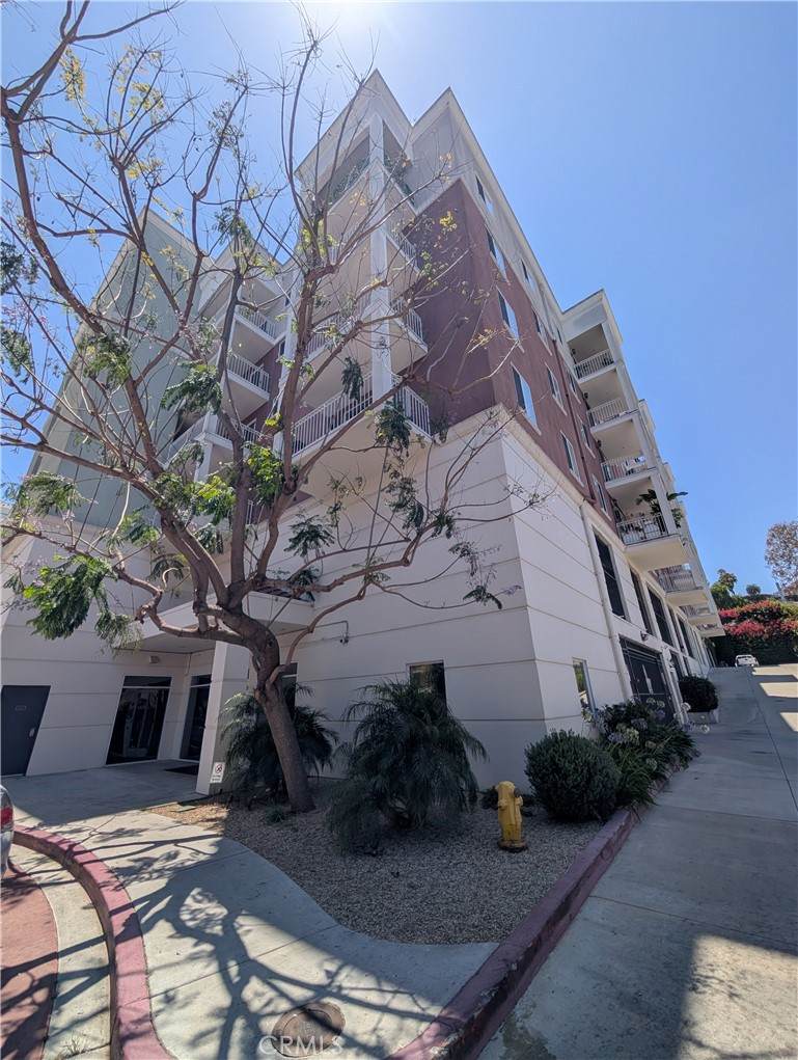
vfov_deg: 110.4
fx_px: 368
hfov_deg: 94.7
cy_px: 530
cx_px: 399
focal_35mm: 12
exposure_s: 1/4184
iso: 52
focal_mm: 2.02
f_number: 1.7
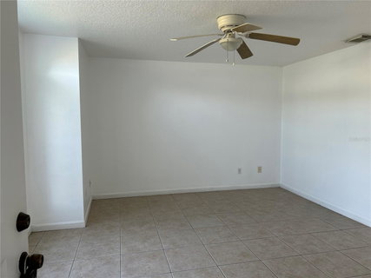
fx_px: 279
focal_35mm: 26
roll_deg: +0.3
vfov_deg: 53.0
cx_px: 186
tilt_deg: -4.5
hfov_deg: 67.3
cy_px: 139
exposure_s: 1/121
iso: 50
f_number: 1.5
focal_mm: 5.7
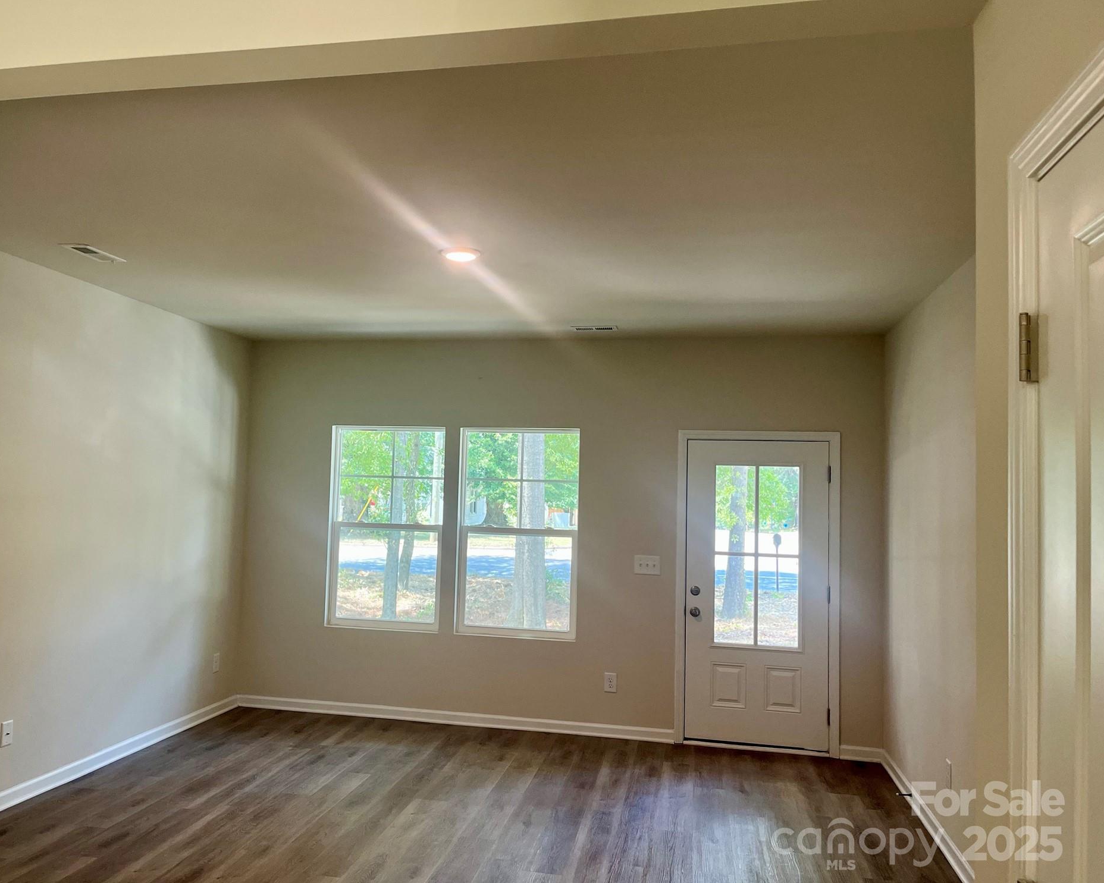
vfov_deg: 51.5
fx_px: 915
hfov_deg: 62.1
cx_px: 498
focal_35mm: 28
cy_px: 436
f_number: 1.6
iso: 125
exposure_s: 1/120
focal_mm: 5.1
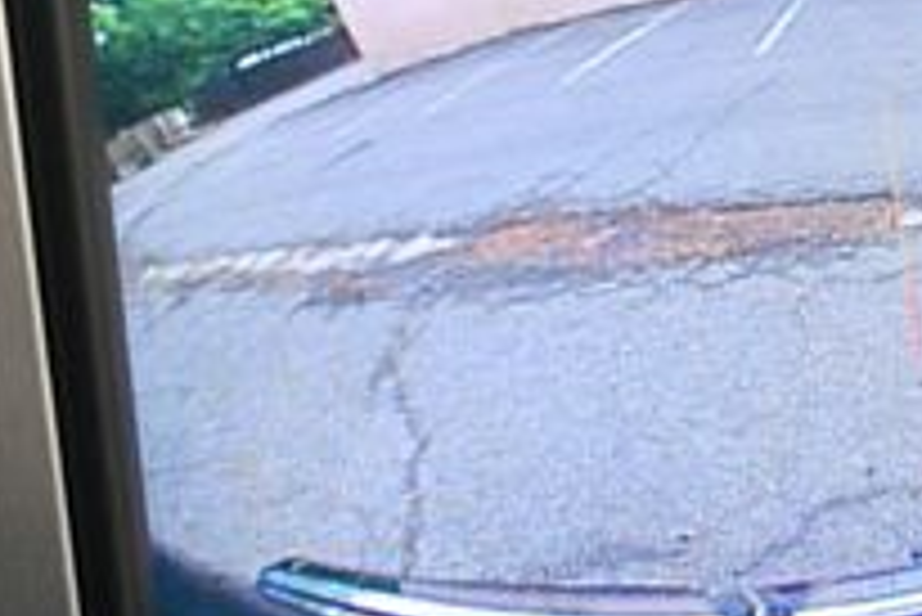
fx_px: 3434
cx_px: 760
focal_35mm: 134
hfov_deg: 15.2
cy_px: 337
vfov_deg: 10.3
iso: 800
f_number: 4.2
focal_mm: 29
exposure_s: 1/200
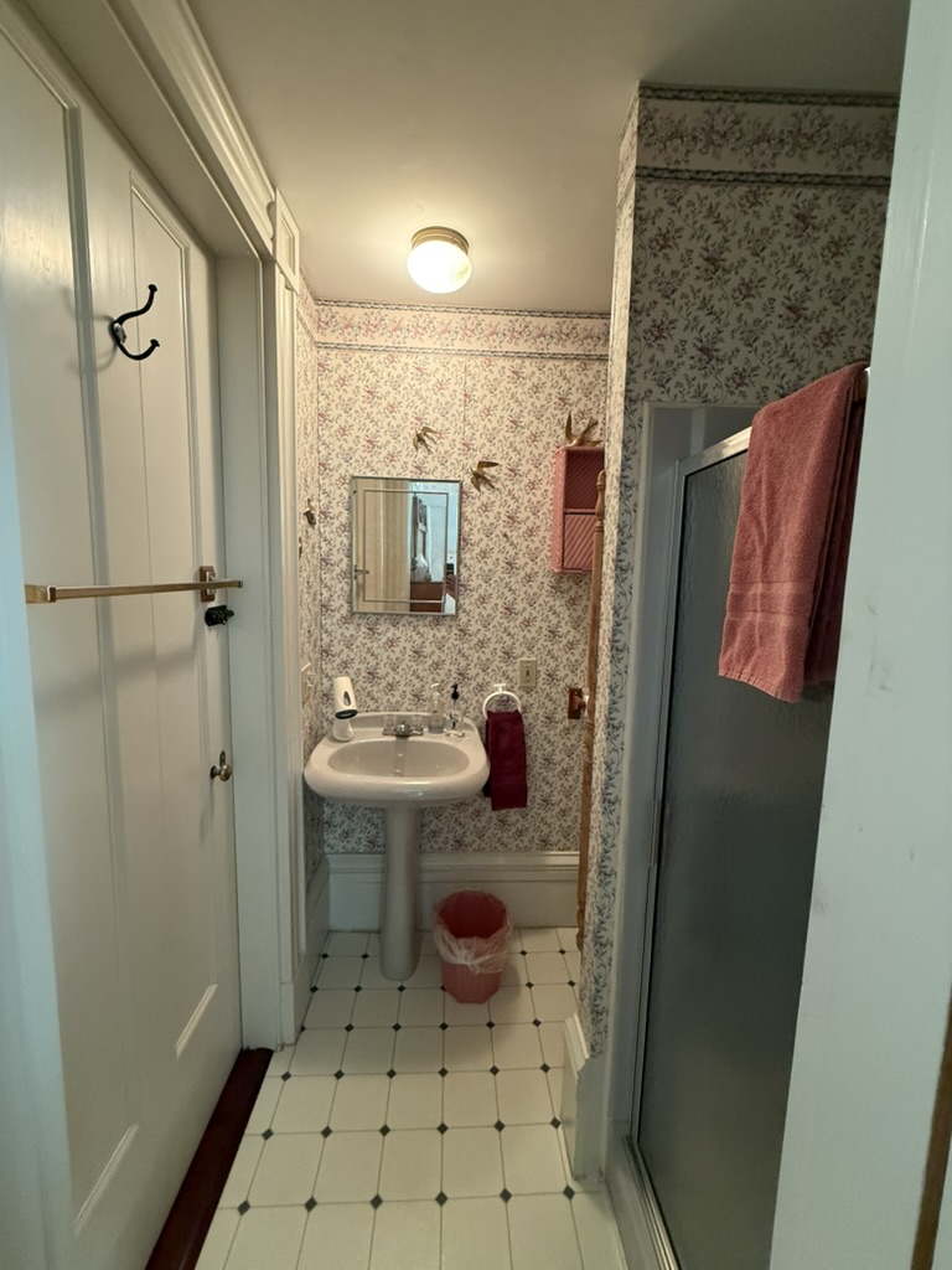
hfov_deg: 85.7
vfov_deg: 102.1
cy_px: 635
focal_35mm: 14
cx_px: 476
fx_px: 513
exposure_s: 1/60
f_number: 2.2
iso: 640
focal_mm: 2.22
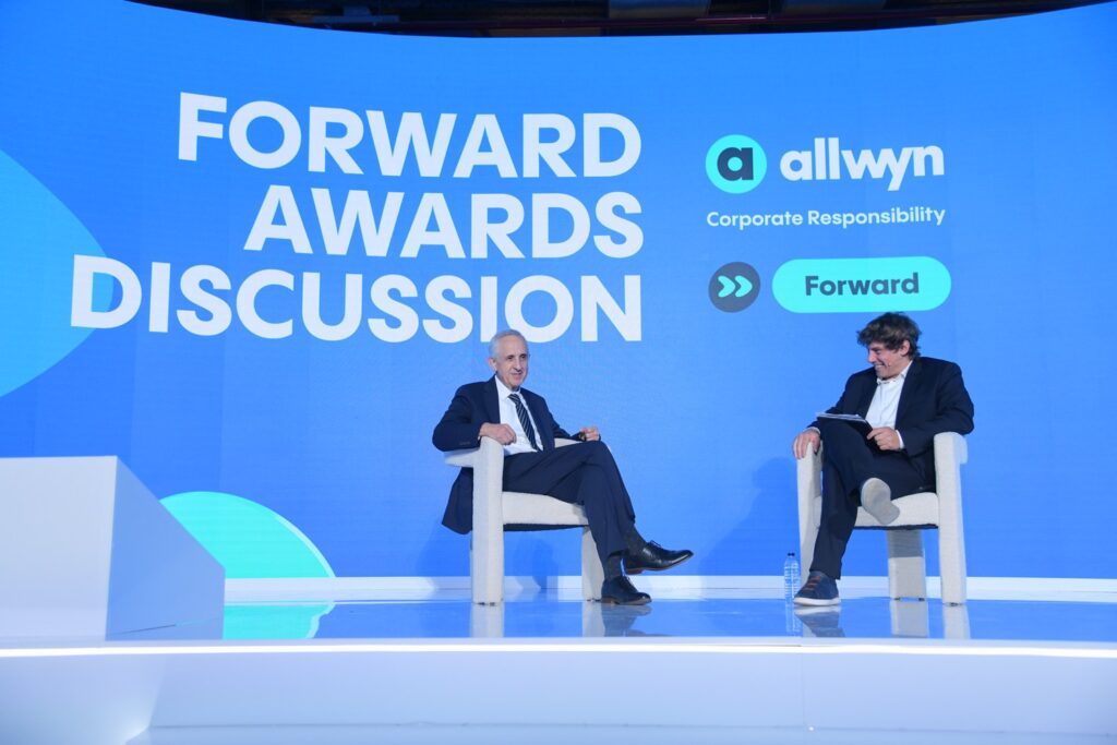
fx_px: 1179
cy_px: 372
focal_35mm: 38
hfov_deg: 50.7
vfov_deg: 35.1
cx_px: 558
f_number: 4
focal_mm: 38
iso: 1000
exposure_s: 1/320
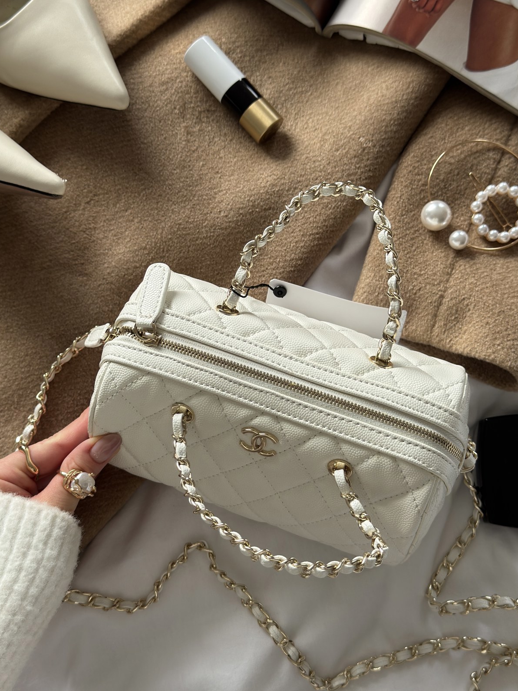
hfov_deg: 32.9
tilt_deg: -76.1
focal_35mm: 44
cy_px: 344
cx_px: 271
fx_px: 878
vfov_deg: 42.9
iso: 80
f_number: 1.78
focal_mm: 6.76
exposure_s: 1/121
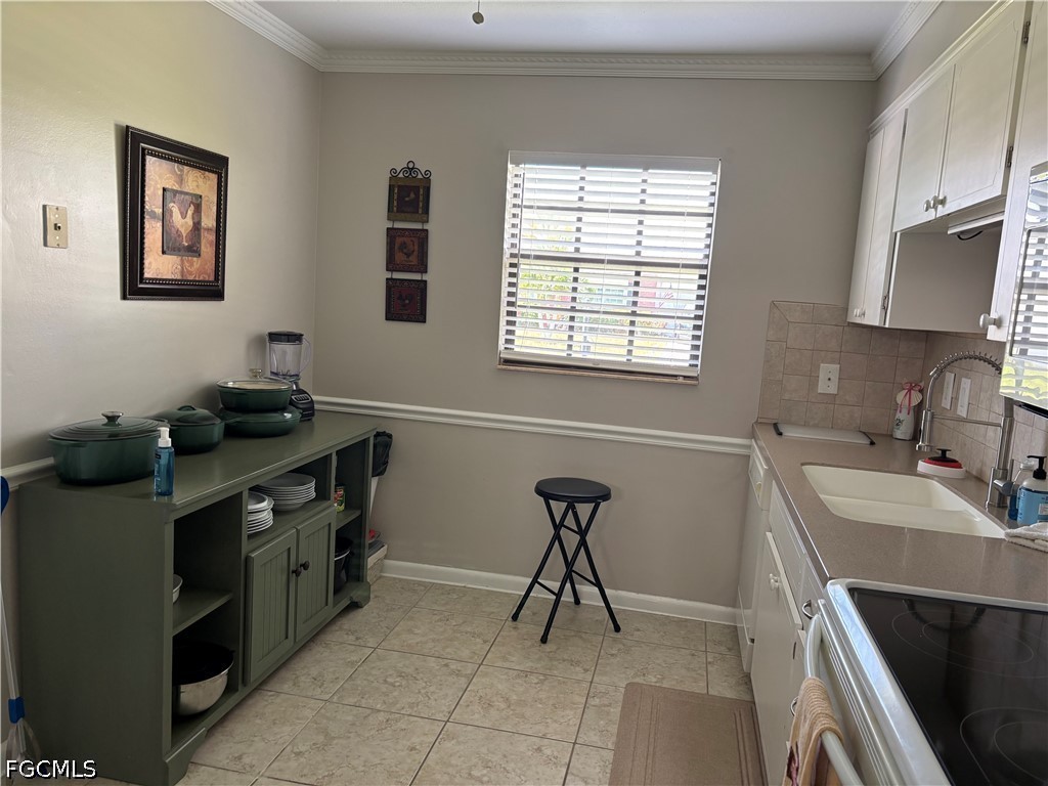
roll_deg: -3.3
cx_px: 524
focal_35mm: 26
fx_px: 787
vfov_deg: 53.1
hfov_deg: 67.3
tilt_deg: -7.9
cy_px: 393
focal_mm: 5.96
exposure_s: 1/60
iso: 160
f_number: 1.6
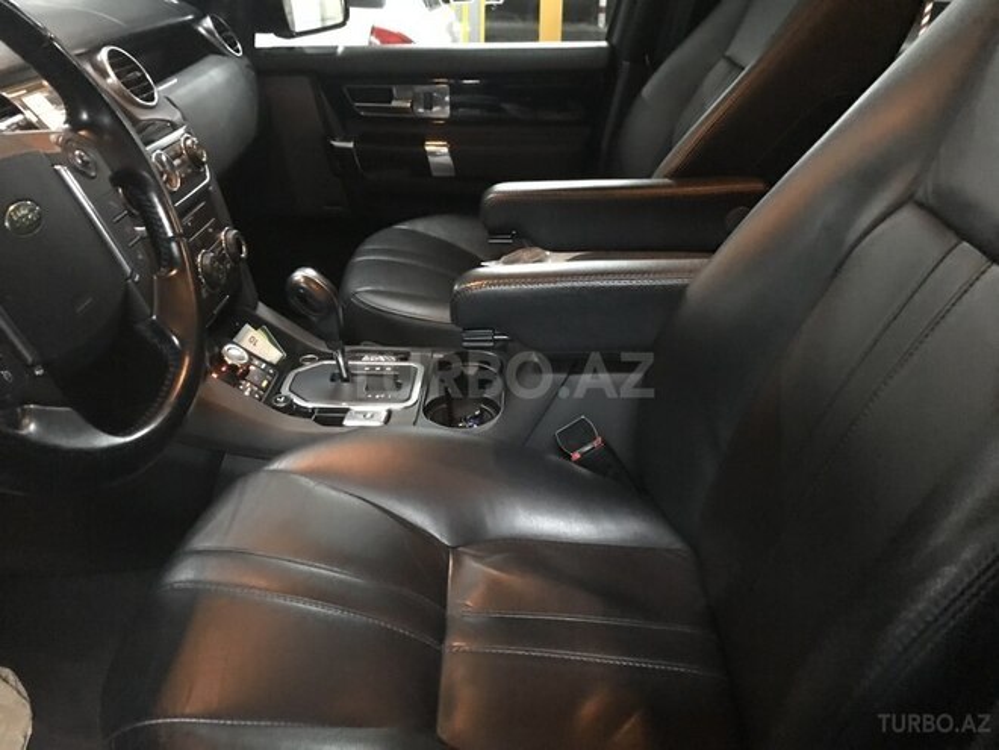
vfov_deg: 49.7
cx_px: 500
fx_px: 808
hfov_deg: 63.4
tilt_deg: -26.2
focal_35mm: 28
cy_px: 375
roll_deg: -0.3
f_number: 1.8
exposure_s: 1/4
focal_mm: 3.99
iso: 80
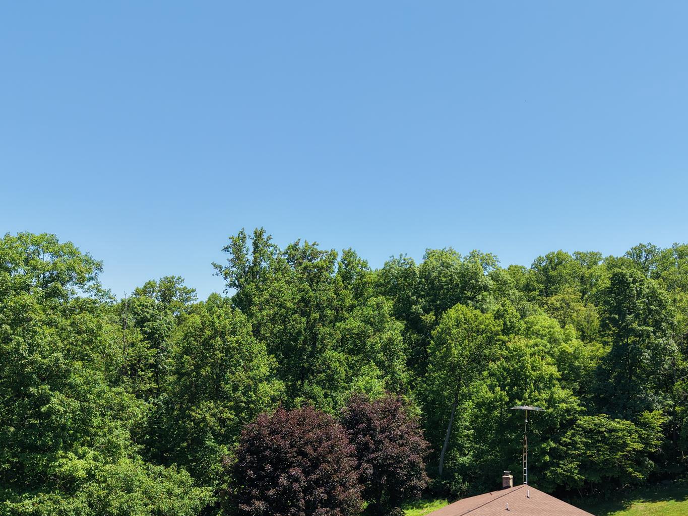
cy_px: 354
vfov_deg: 39.1
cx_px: 403
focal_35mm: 36
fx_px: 716
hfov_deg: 51.1
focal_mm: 8.67
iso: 250
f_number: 1.8
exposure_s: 1/3200
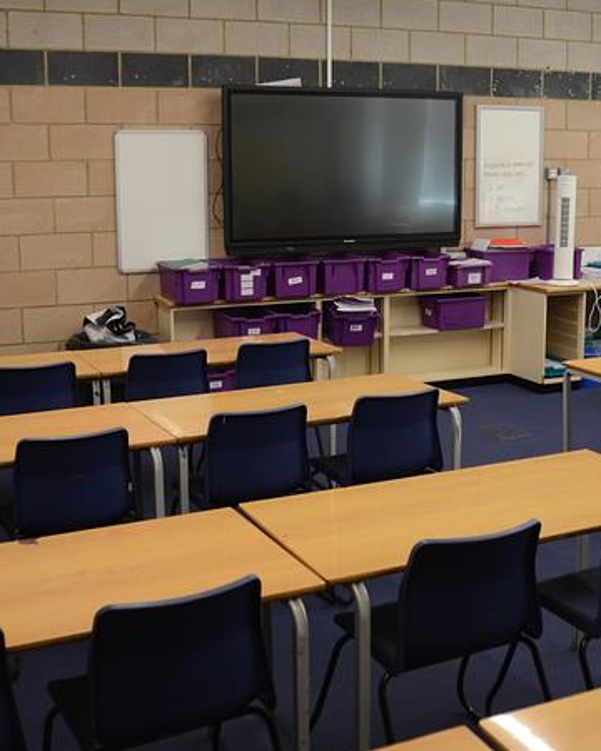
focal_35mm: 45
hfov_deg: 33.2
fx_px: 1001
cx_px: 397
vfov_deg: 41.1
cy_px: 347
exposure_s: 1/80
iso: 250
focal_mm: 18
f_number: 3.5
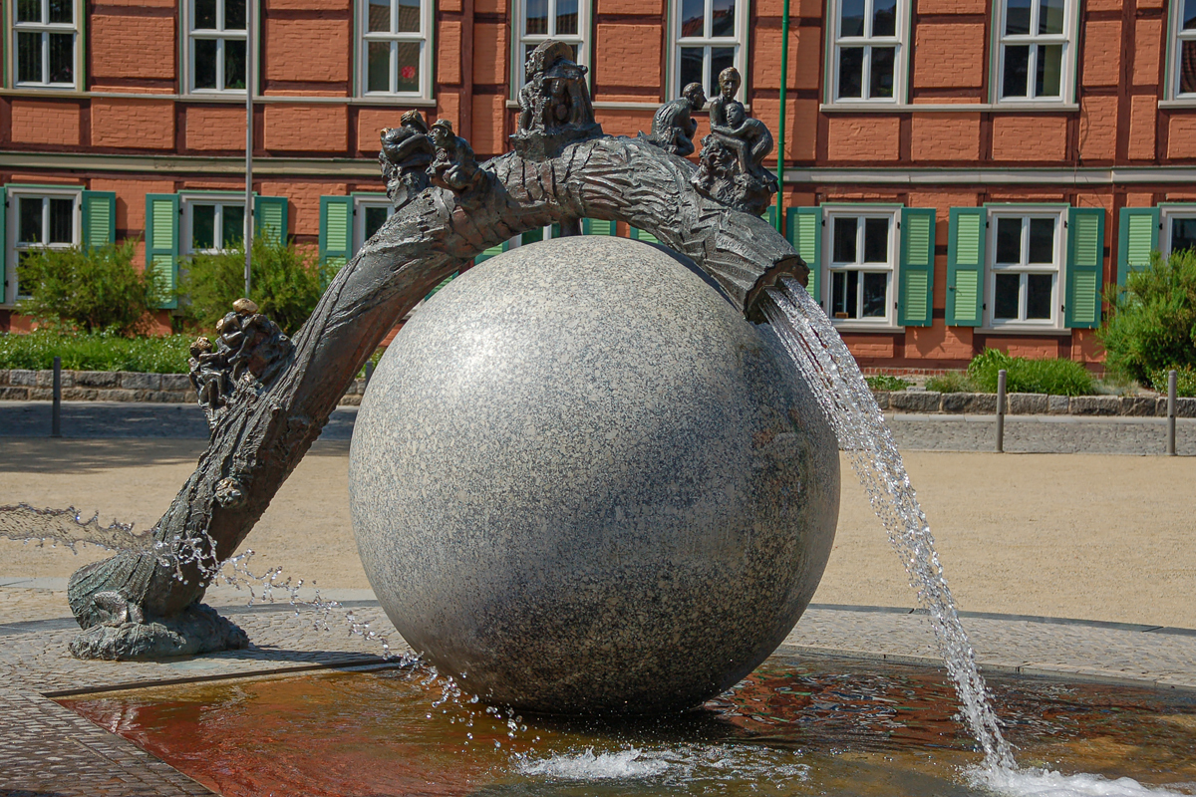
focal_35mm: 78
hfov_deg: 26.0
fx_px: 2591
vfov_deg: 17.5
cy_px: 398
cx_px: 598
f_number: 5.6
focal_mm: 52
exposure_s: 1/1000
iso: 200
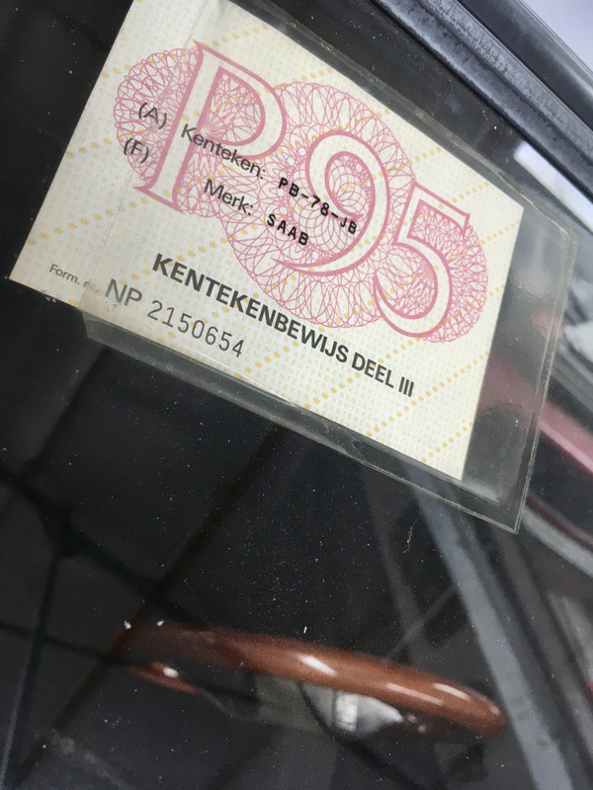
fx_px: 662
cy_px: 395
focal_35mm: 29
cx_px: 296
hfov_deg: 48.2
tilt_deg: -26.4
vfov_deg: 61.7
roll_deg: -44.4
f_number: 2.2
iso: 25
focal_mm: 4.15
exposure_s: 1/33
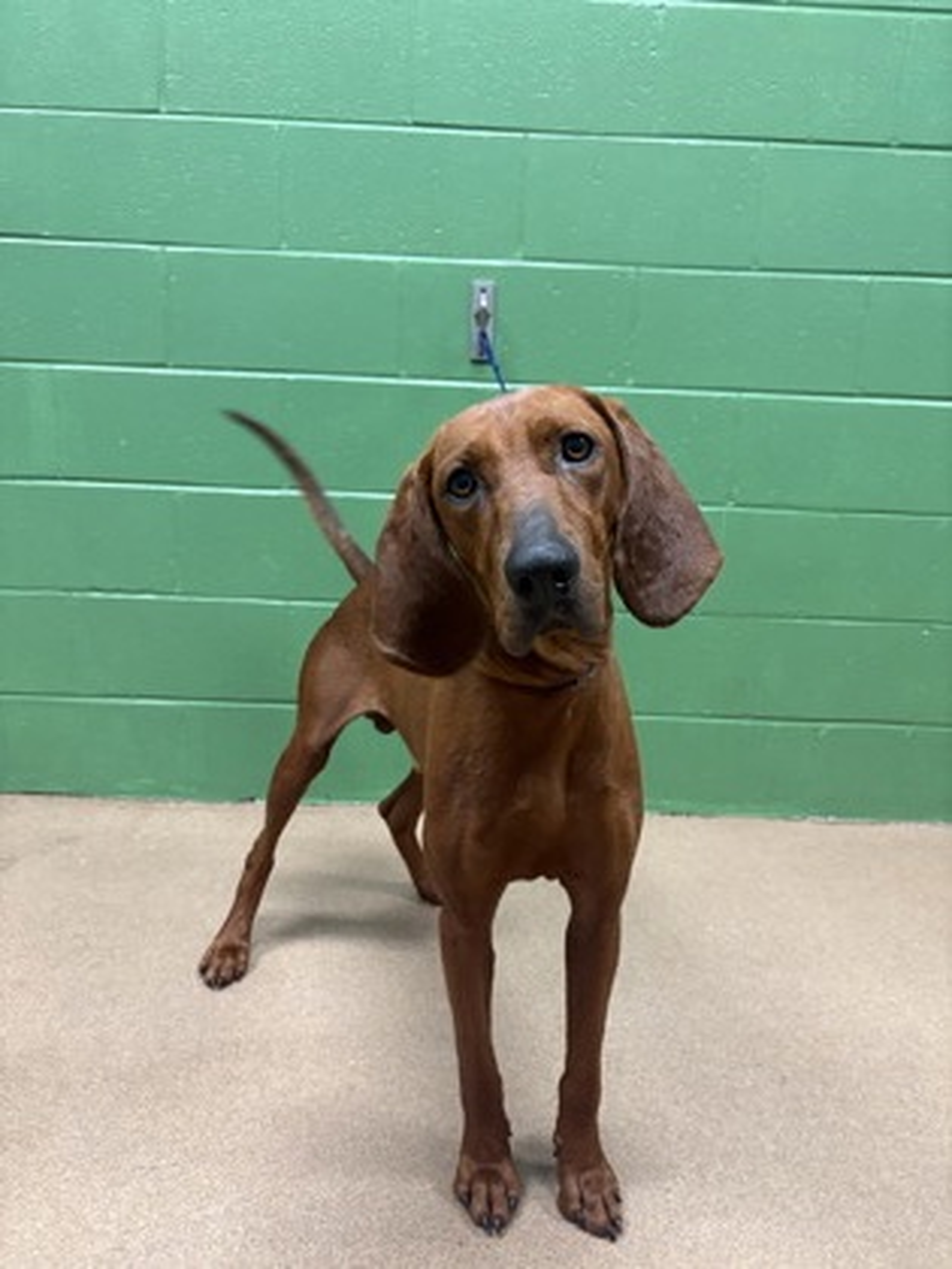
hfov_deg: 53.1
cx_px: 476
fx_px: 953
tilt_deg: -13.4
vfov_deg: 67.3
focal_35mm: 26
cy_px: 634
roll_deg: -2.2
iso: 400
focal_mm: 5.96
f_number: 1.6
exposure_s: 1/60
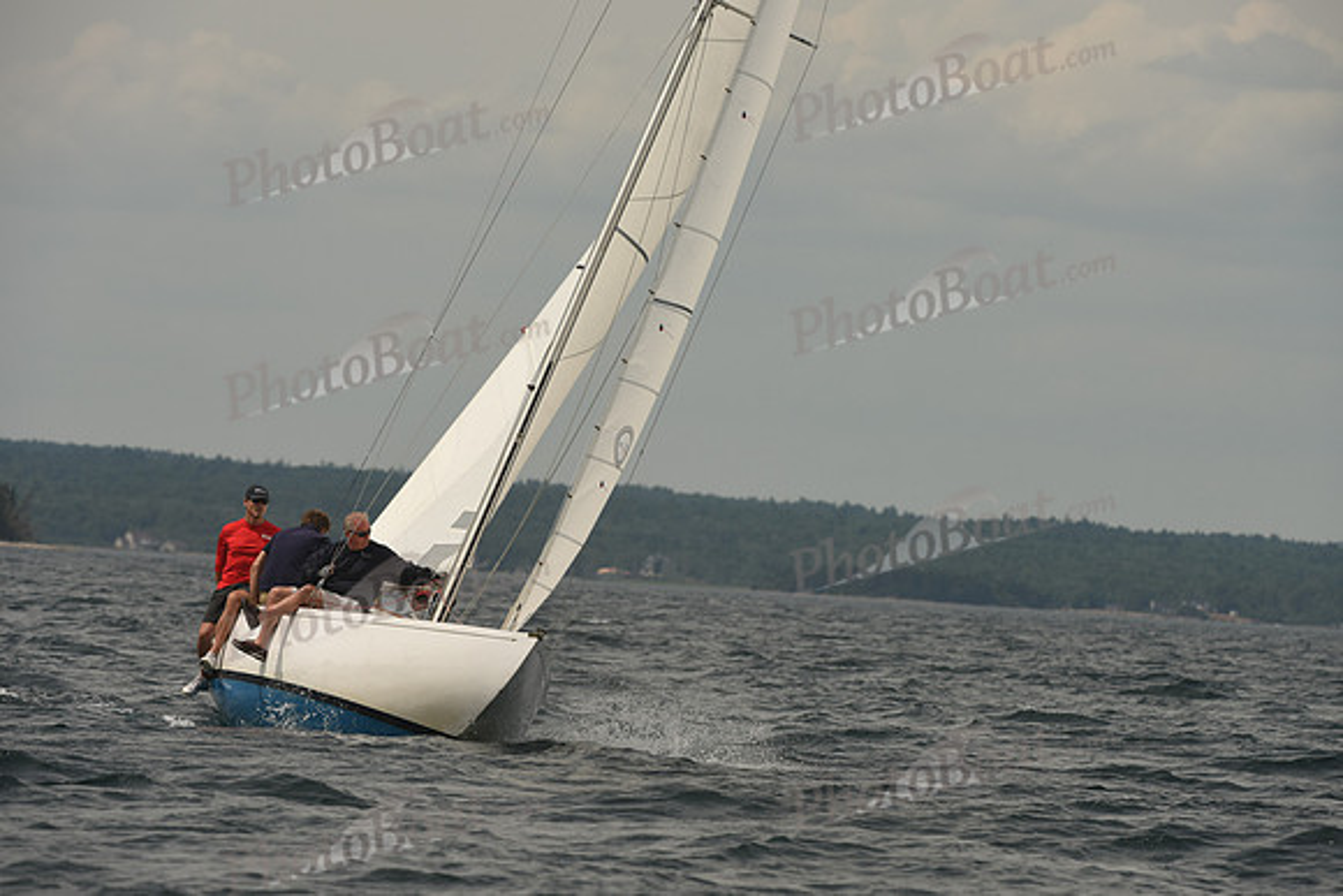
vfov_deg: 4.2
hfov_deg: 6.2
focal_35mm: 330
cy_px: 448
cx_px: 672
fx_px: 12313
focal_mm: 330
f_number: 8
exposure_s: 1/1000
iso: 250
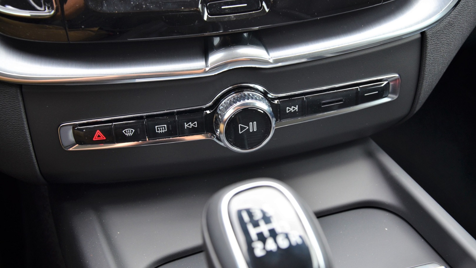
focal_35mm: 54
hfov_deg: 38.5
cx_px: 240
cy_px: 118
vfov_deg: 22.2
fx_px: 681
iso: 400
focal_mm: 34
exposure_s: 1/125
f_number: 5.6
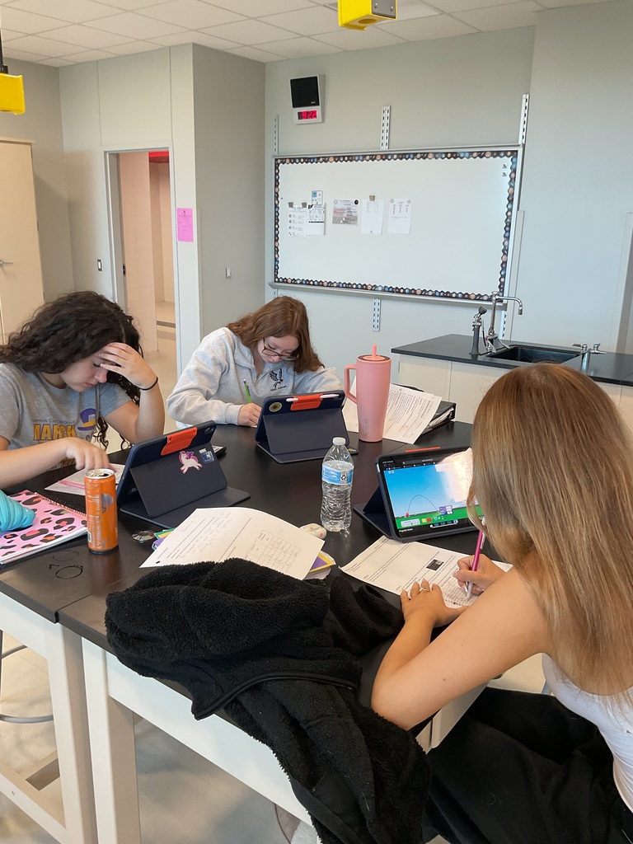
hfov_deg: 48.2
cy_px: 422
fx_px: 707
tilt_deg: -16.0
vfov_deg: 61.7
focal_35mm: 29
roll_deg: -1.2
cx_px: 316
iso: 64
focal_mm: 3
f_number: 1.8
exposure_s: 1/60
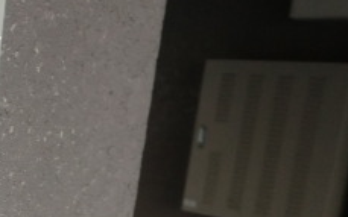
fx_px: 872
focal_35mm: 92
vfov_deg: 13.7
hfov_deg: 20.3
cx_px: -128
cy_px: 279
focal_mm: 5.64
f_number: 2.9
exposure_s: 1/60
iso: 80
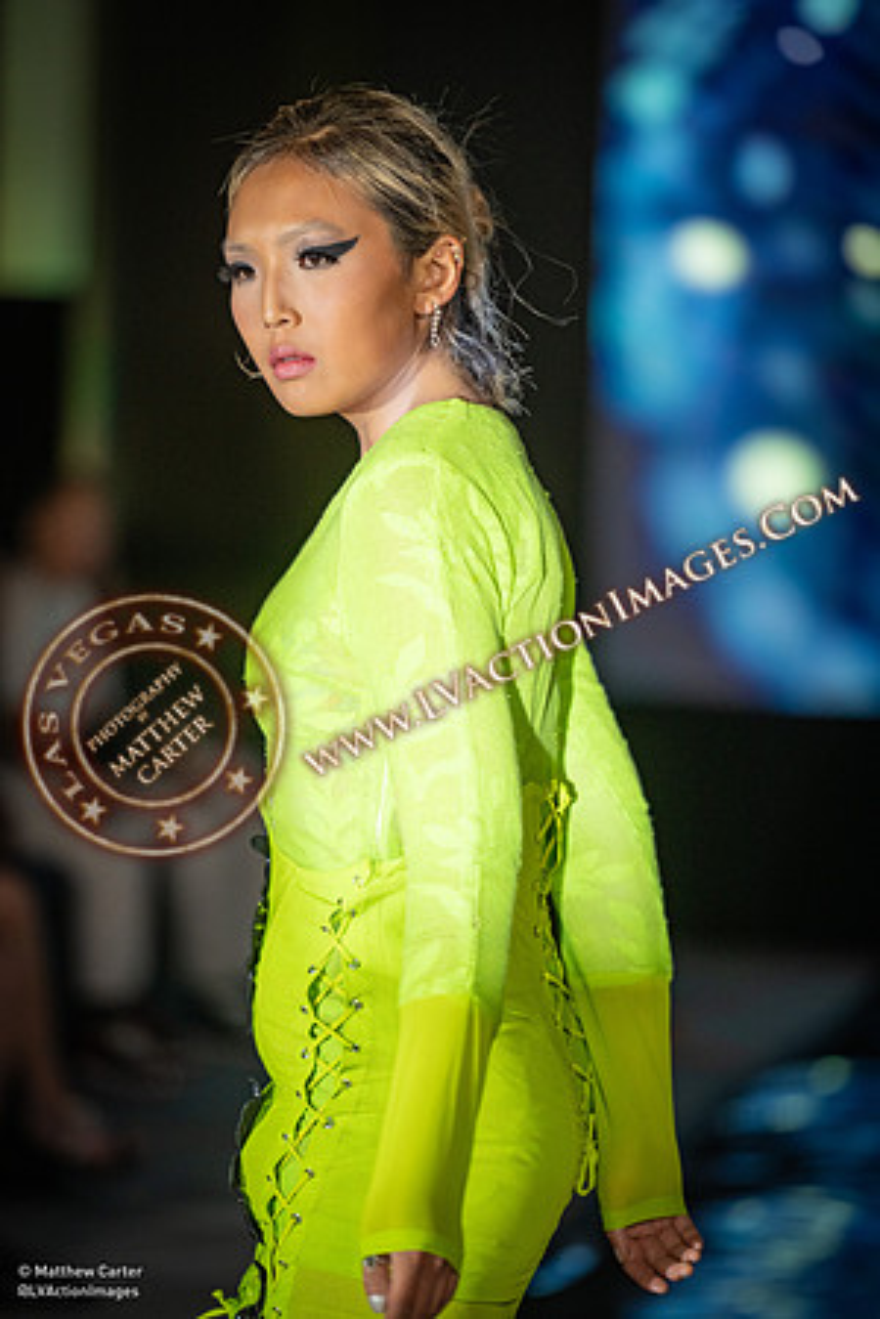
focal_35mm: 185
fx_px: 6783
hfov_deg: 7.4
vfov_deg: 11.1
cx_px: 440
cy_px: 660
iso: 1600
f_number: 2.8
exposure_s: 1/500
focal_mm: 185
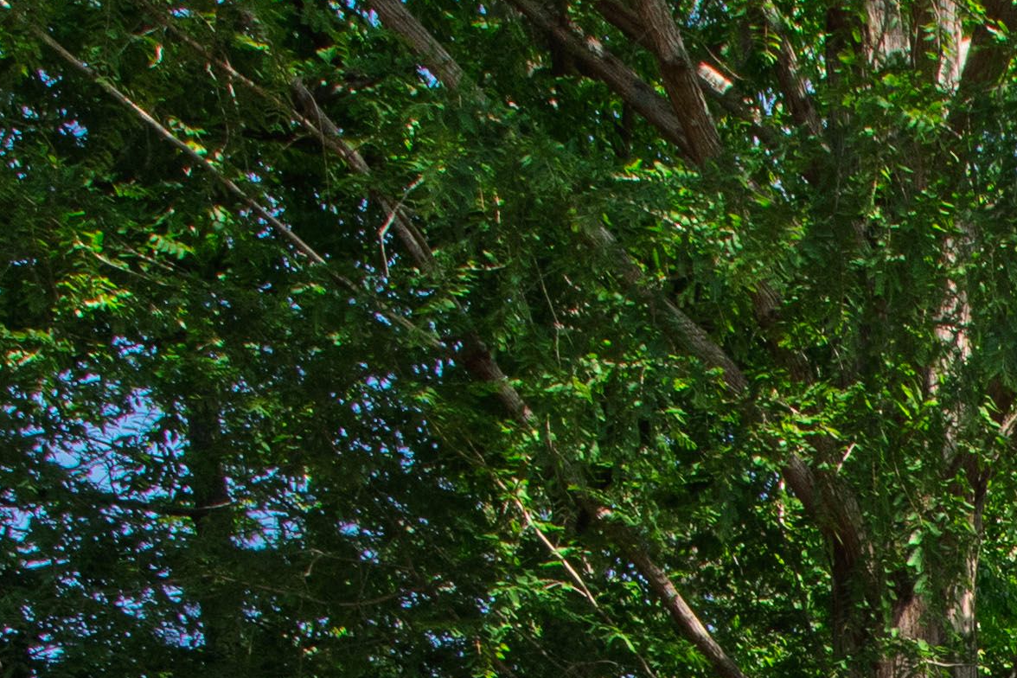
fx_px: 2006
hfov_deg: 22.8
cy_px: 1402
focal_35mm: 71
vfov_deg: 15.1
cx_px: 1550
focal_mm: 10
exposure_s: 1/200
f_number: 8
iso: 320
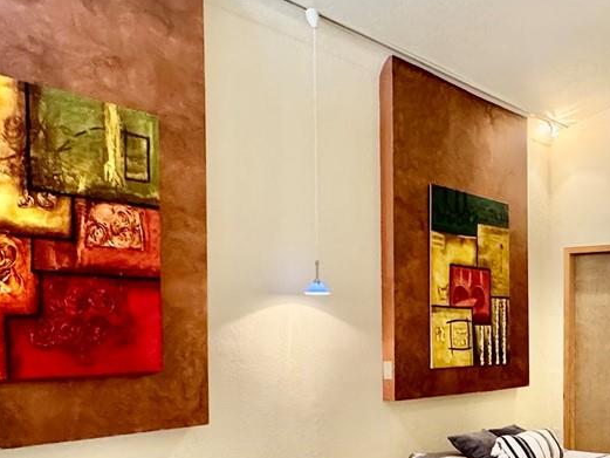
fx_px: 758
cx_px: 540
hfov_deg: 40.8
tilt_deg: -2.3
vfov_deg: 32.8
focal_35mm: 43
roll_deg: +0.4
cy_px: 354
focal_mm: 2.22
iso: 320
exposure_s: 1/60
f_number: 2.2
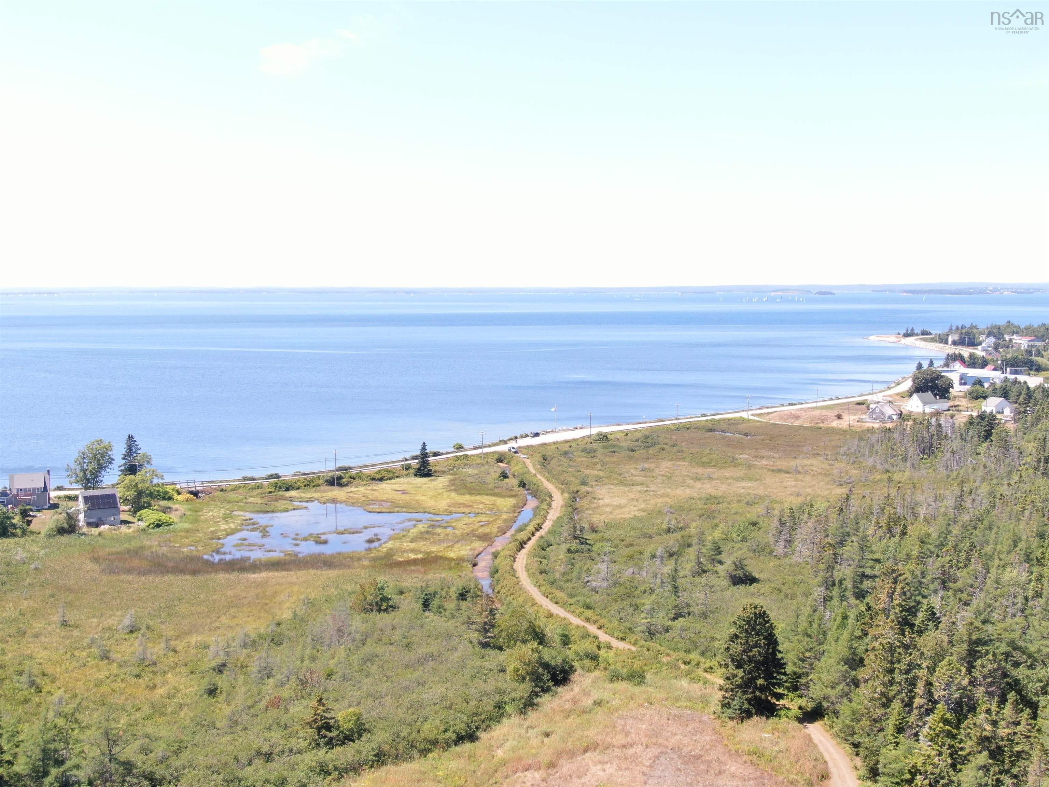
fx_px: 1303
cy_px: 394
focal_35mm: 43
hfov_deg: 43.9
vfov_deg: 33.6
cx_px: 524
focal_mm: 7.55
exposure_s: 1/240
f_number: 3.6
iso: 110
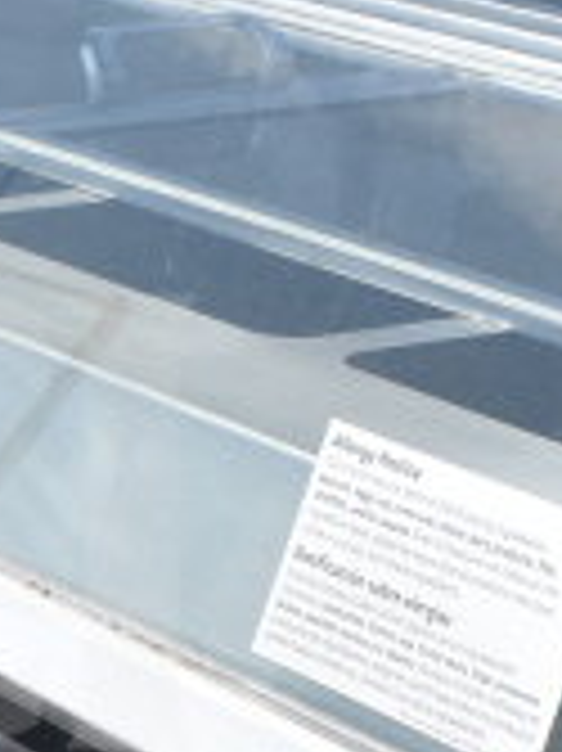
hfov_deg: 8.8
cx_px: -211
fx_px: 3590
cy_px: 651
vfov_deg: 11.9
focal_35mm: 166
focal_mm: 21
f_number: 9
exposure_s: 1/320
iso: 200
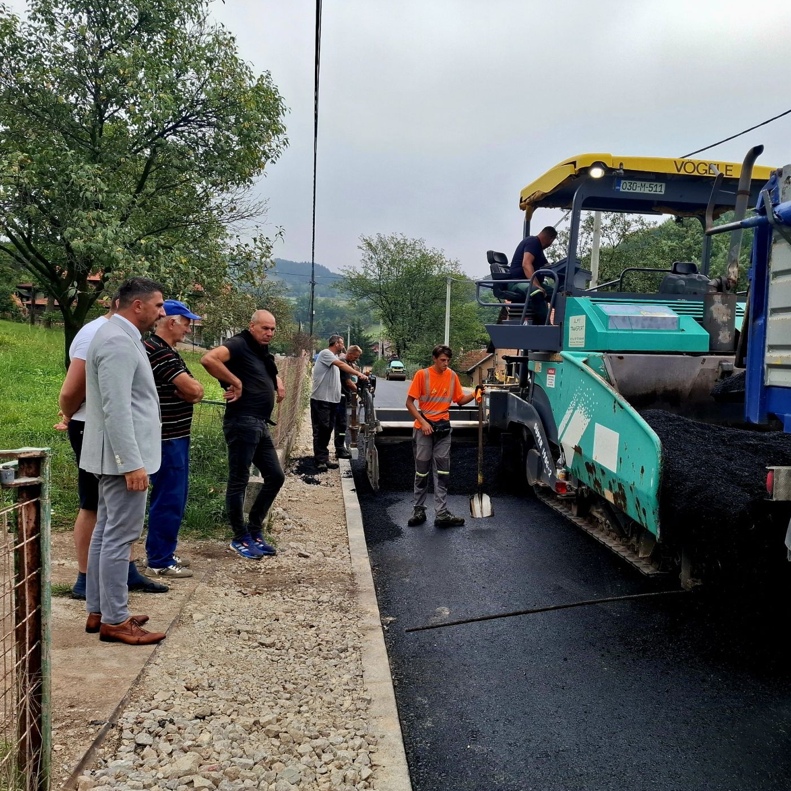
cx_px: 488
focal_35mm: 28
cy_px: 399
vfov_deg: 57.3
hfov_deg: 56.7
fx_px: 724
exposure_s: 1/1250
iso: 50
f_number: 1.8
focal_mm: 5.54
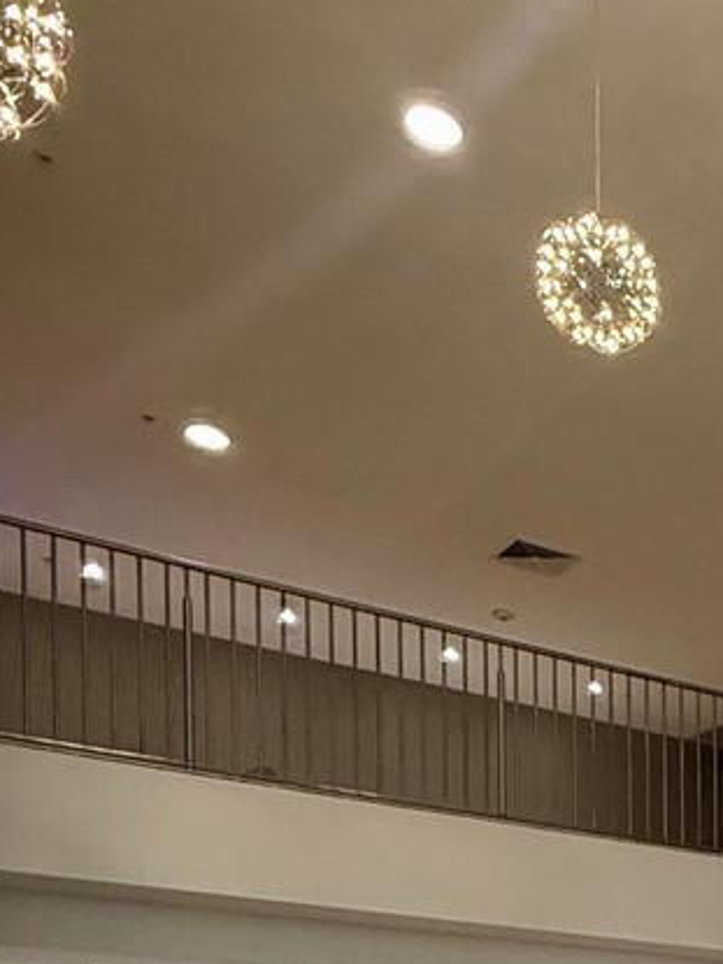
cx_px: 1121
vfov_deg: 30.0
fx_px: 1505
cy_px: 1180
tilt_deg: -0.5
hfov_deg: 21.9
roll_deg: +0.1
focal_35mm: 54
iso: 200
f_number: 2.2
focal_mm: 2.22
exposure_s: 1/60
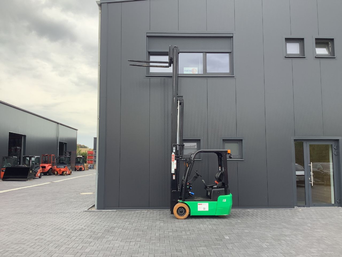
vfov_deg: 45.4
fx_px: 306
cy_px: 128
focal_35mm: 31
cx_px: 171
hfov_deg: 58.4
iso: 25
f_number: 2.4
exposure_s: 1/189
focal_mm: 3.3
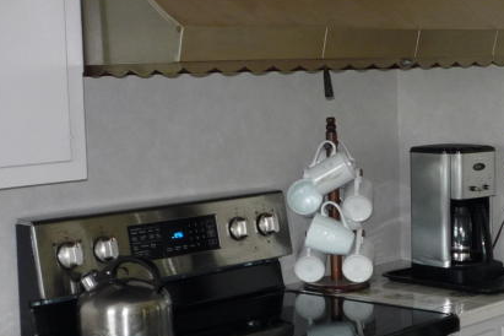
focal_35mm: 83
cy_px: 197
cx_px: 384
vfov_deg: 16.4
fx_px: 1162
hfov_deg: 24.2
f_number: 3.3
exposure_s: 1/30
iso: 100
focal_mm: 5.2
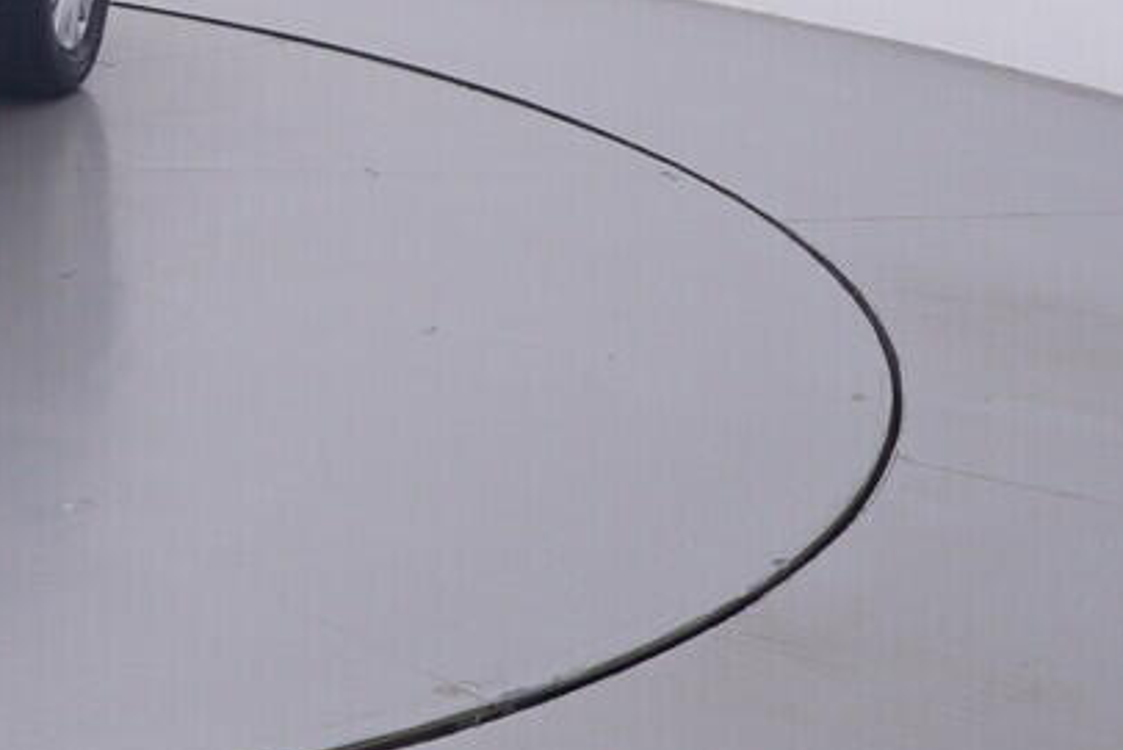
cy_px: -335
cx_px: -653
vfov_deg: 15.9
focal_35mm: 80
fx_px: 2489
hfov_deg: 20.8
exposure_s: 1/80
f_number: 5
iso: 200
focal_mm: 15
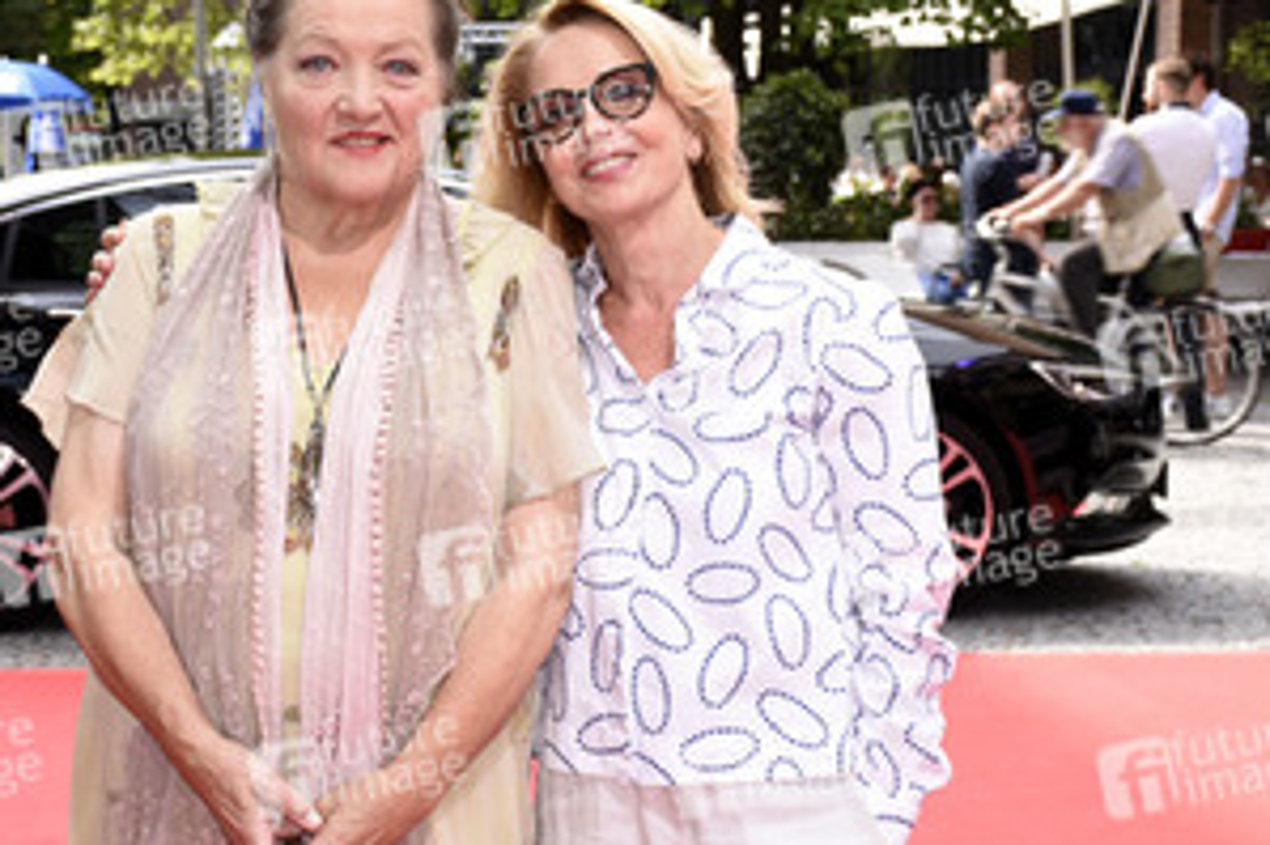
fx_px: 3349
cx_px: 414
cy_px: 450
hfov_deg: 21.4
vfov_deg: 14.4
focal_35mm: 95
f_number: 6.3
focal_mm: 42
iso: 100
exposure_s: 1/60
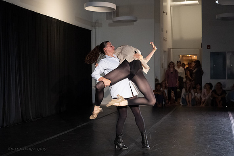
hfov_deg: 35.7
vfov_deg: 24.2
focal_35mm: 56
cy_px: 70
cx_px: 119
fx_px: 364
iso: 6400
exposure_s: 1/400
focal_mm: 48
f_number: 4
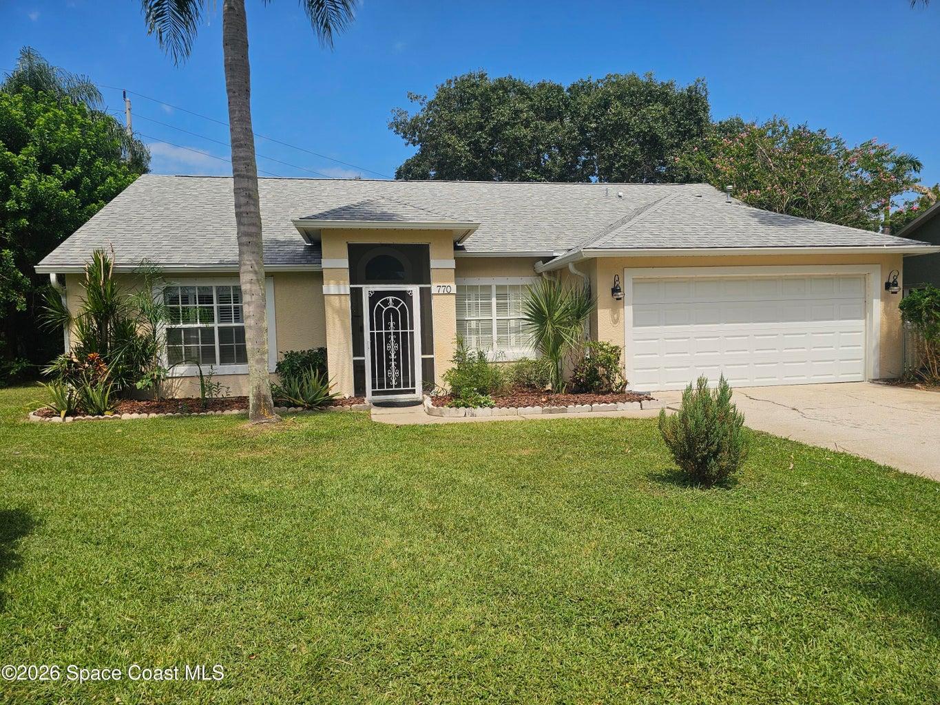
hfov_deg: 73.9
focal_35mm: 23
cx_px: 470
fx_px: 625
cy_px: 352
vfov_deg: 58.9
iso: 10
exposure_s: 1/1286
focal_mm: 6.3
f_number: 1.7
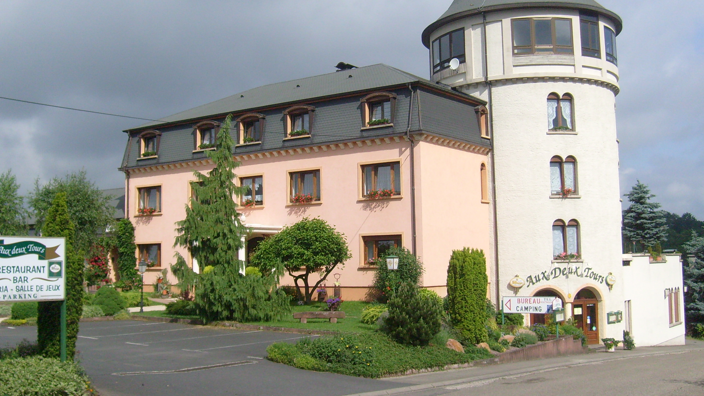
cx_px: 348
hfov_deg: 47.4
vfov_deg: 27.7
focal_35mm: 43
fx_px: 803
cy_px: 167
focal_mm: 5.8
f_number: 7.1
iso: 80
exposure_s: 1/500
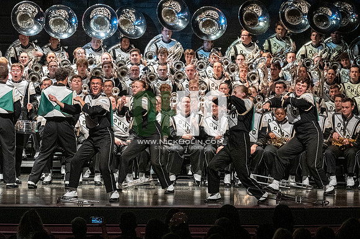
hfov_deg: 11.0
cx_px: 180
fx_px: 1869
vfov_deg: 7.3
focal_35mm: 187
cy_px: 120
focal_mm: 125
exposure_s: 1/500
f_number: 4
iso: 4000
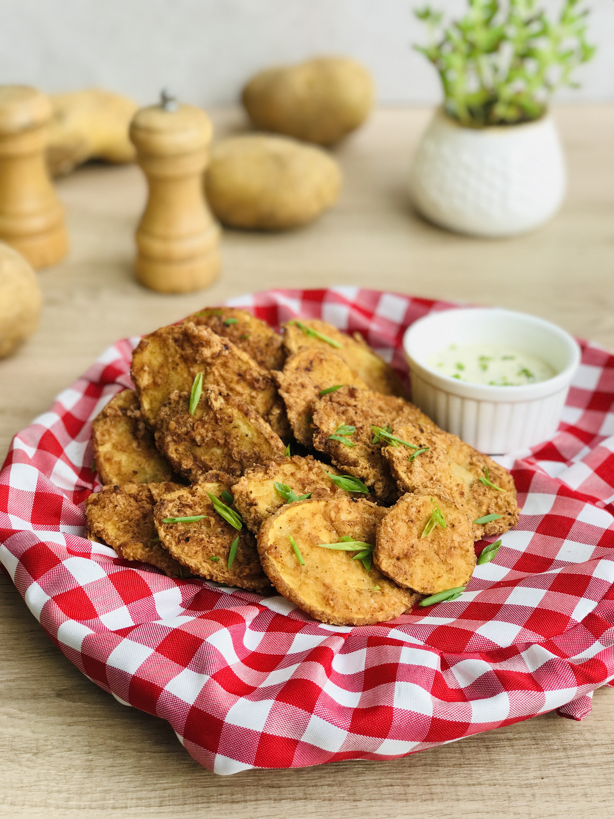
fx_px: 1348
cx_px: 307
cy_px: 410
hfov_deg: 25.7
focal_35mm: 57
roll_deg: +1.0
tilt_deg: -32.7
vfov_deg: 33.8
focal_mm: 6.6
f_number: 2.8
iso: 32
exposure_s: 1/120
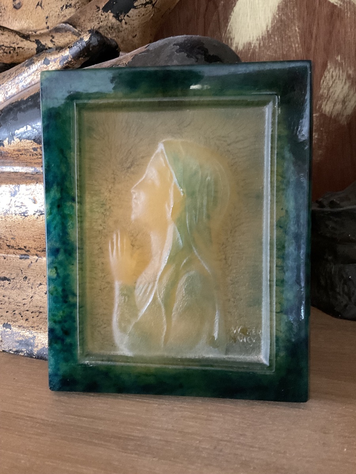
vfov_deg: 61.7
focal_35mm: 29
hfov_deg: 48.2
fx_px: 398
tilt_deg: -10.7
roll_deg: +0.9
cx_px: 178
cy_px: 237
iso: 500
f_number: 1.8
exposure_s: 1/25
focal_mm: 3
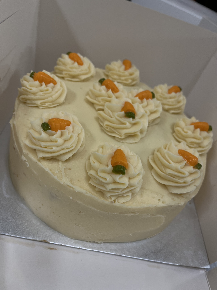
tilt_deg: -43.3
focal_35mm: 26
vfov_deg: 67.3
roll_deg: -24.0
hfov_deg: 53.1
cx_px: 108
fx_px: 217
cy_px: 145
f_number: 1.6
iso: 125
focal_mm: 5.1
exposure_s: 1/50
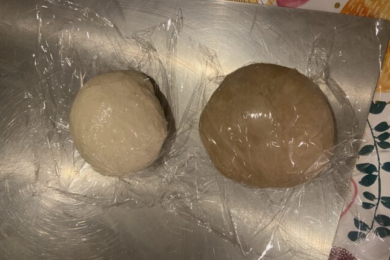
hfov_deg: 65.5
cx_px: 195
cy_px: 119
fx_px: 303
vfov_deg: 46.3
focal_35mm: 28
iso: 320
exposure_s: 1/50
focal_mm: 4.25
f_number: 1.8
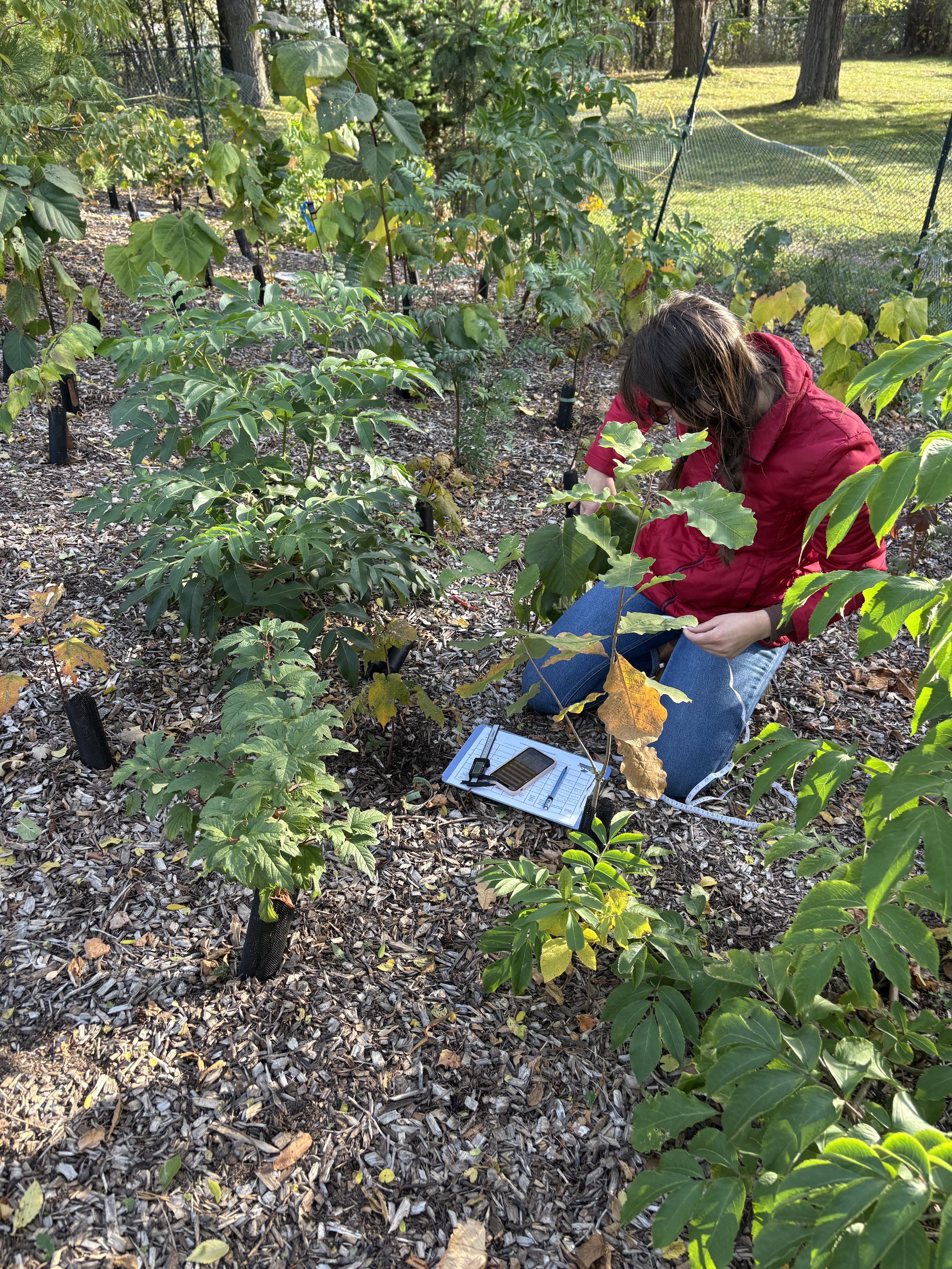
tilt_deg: -35.0
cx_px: 476
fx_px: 953
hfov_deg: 53.1
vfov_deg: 67.3
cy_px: 634
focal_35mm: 26
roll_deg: -0.4
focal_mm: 5.96
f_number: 1.6
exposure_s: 1/152
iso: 32
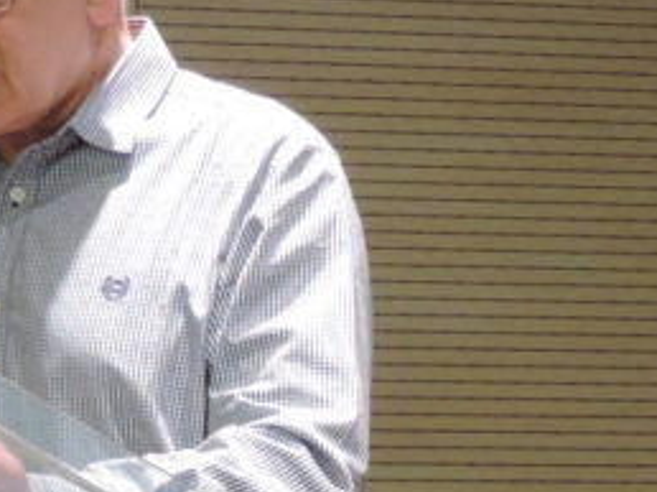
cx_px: 46
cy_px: 418
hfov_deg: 4.2
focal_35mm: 477
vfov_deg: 3.1
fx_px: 9045
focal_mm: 21.4
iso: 720
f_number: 4.2
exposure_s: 1/25
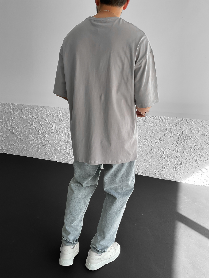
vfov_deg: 61.7
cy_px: 139
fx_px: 233
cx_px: 104
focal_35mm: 29
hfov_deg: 48.2
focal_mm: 3
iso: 16
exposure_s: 1/210
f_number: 1.8
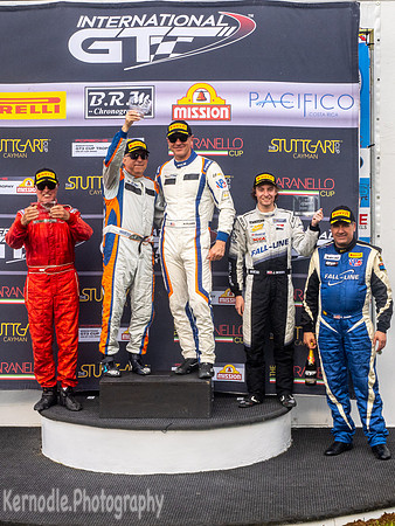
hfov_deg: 18.7
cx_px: 190
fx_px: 1200
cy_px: 252
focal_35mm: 79
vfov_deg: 24.7
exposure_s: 1/60
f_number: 18
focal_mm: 28
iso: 320
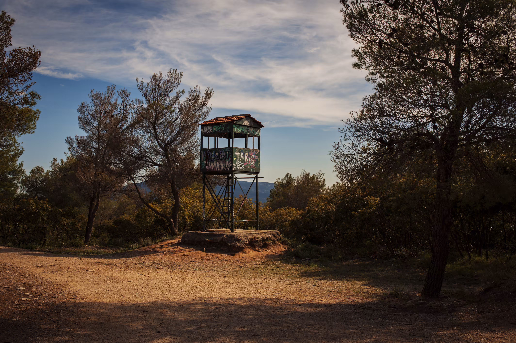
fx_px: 501
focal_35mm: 35
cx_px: 258
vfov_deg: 37.8
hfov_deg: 54.5
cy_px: 172
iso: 200
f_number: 8
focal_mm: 35
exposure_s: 1/640
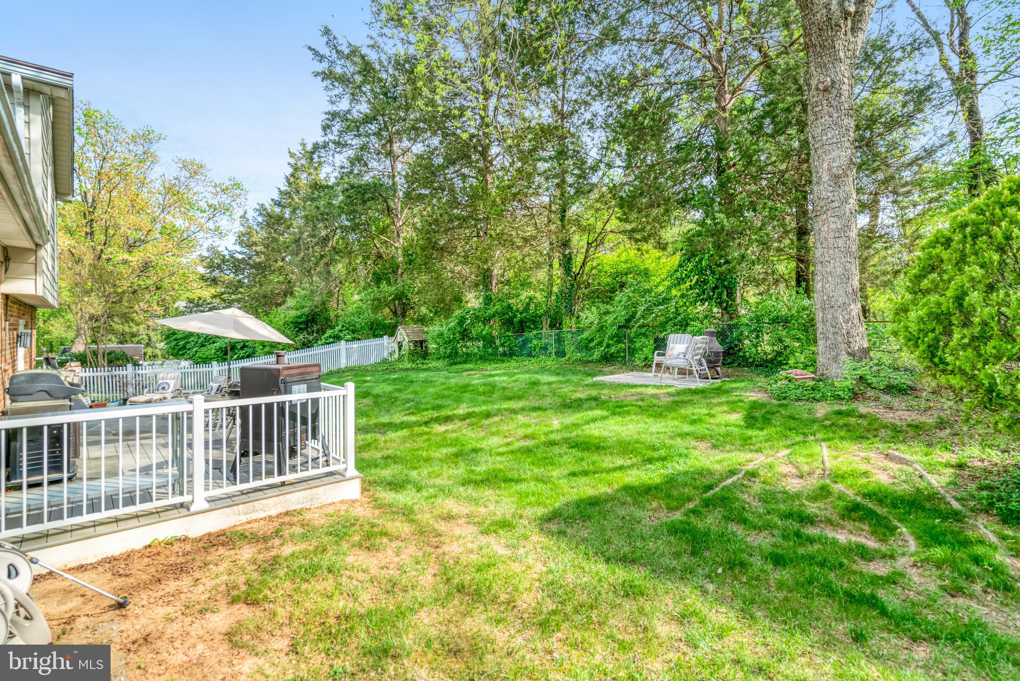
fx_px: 453
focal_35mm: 16
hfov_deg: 96.7
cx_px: 510
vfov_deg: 73.8
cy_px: 340
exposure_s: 1/400
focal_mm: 16
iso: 640
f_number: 8
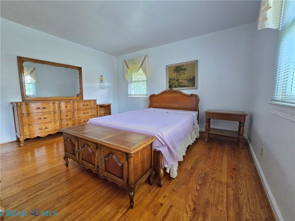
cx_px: 148
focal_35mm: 13
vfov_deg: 89.9
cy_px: 110
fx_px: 111
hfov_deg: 106.2
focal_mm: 2.2
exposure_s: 1/60
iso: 640
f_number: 2.2
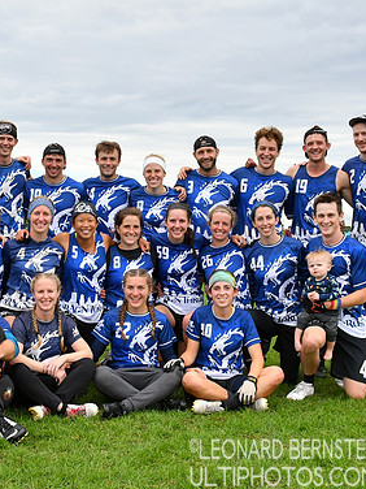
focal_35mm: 49
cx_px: 104
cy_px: 250
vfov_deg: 38.9
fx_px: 691
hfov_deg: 29.3
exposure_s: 1/1600
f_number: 8
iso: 1600
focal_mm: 22
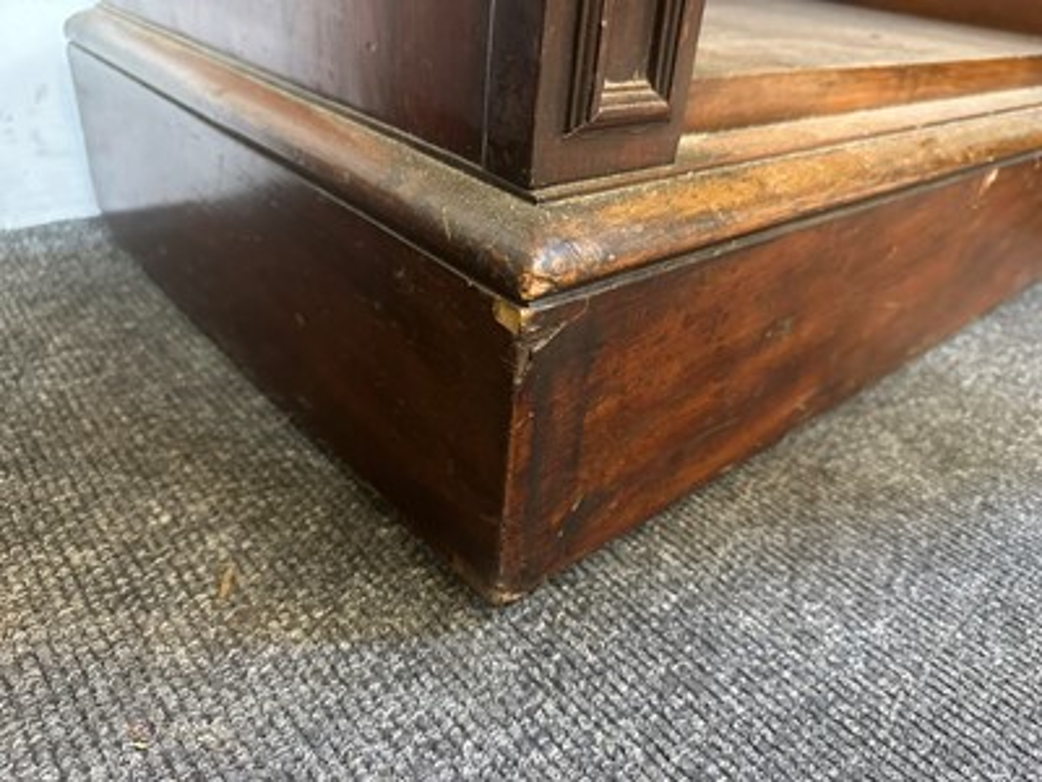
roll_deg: -5.9
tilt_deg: -32.8
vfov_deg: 56.8
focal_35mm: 24
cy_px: 391
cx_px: 521
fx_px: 722
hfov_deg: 71.6
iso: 800
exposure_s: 1/33
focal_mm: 6.86
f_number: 1.78
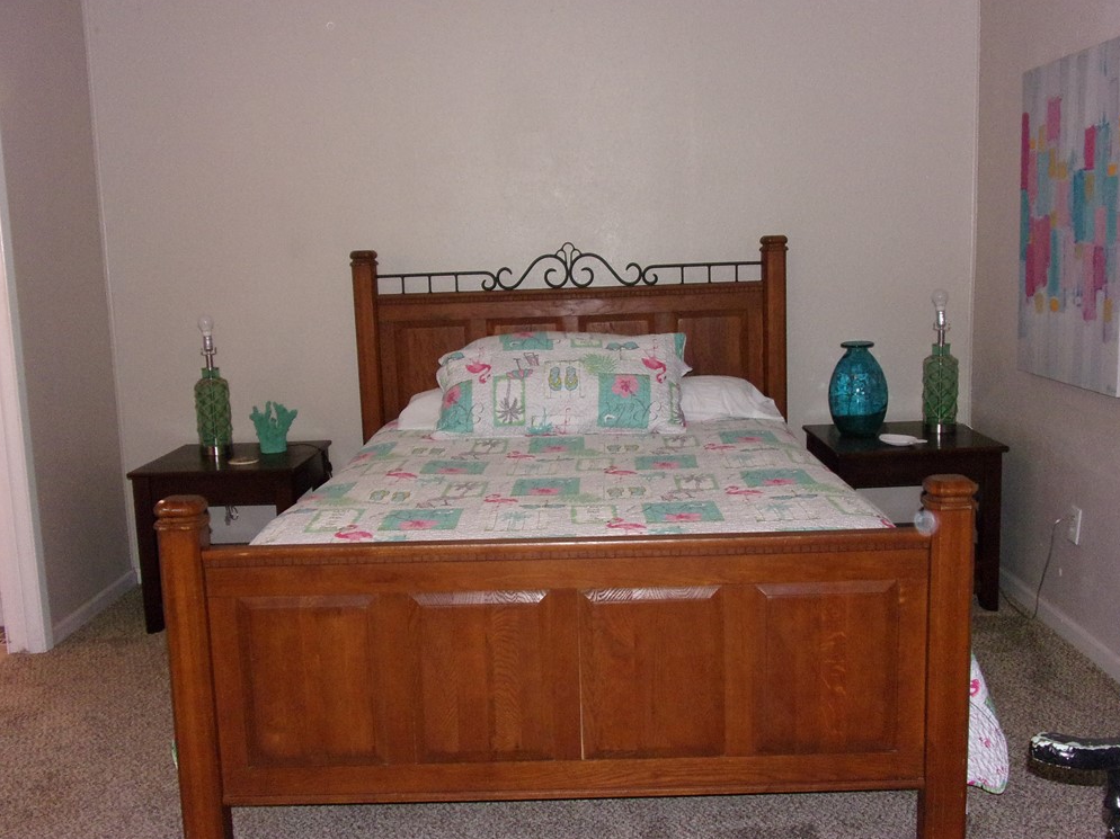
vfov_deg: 41.8
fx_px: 1100
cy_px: 419
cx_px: 558
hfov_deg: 54.0
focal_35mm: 34
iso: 320
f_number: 3.7
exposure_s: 1/34
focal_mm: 5.9
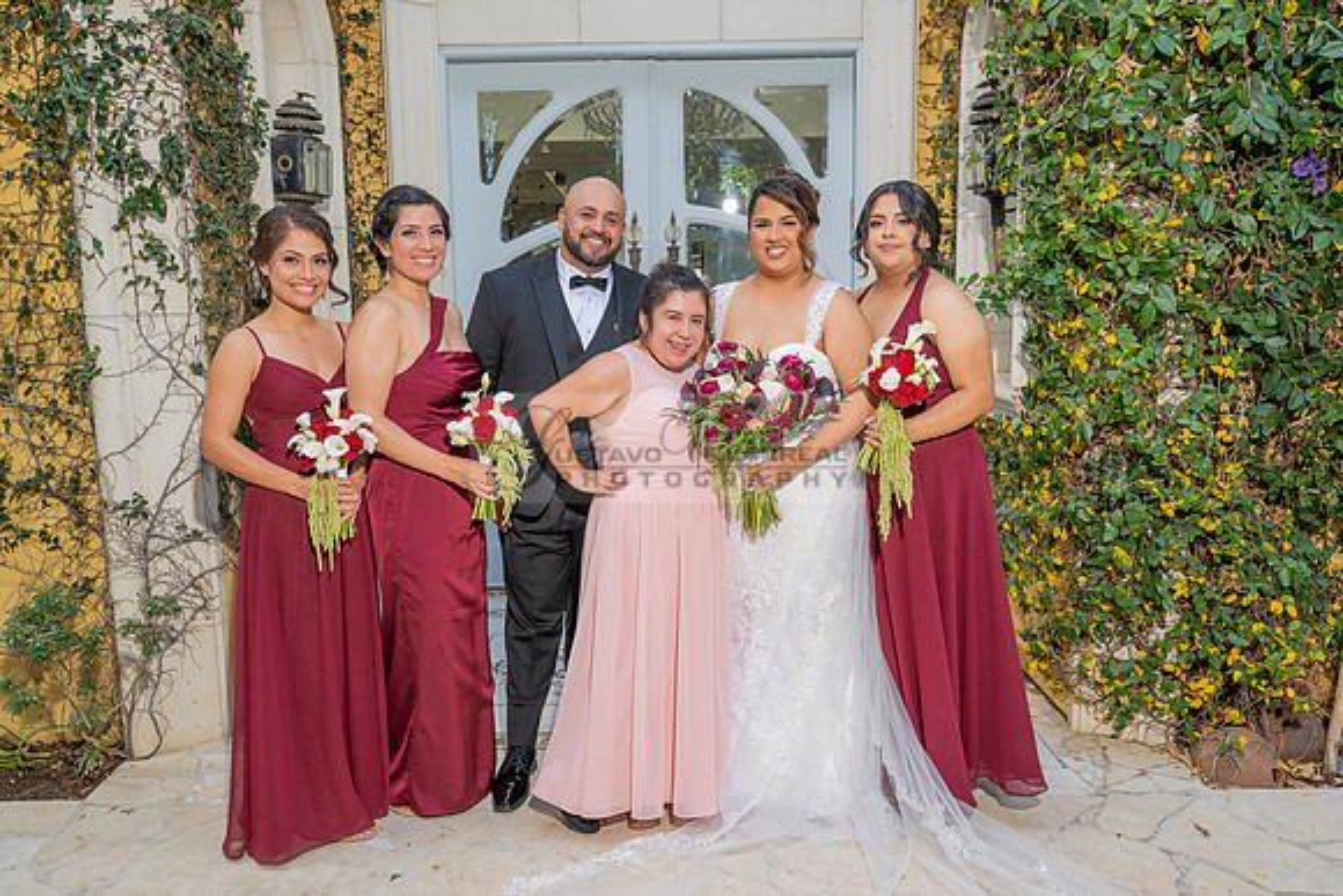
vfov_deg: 45.7
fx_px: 1063
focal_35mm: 28
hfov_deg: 64.5
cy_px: 448
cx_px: 672
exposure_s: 1/200
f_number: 4
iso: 200
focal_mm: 28.5
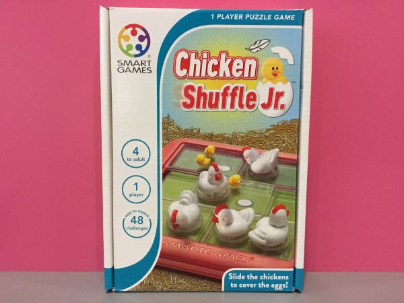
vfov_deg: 45.4
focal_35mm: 31
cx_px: 202
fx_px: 362
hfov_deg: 58.4
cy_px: 152
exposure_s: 1/25
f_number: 2.4
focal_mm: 3.3
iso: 250
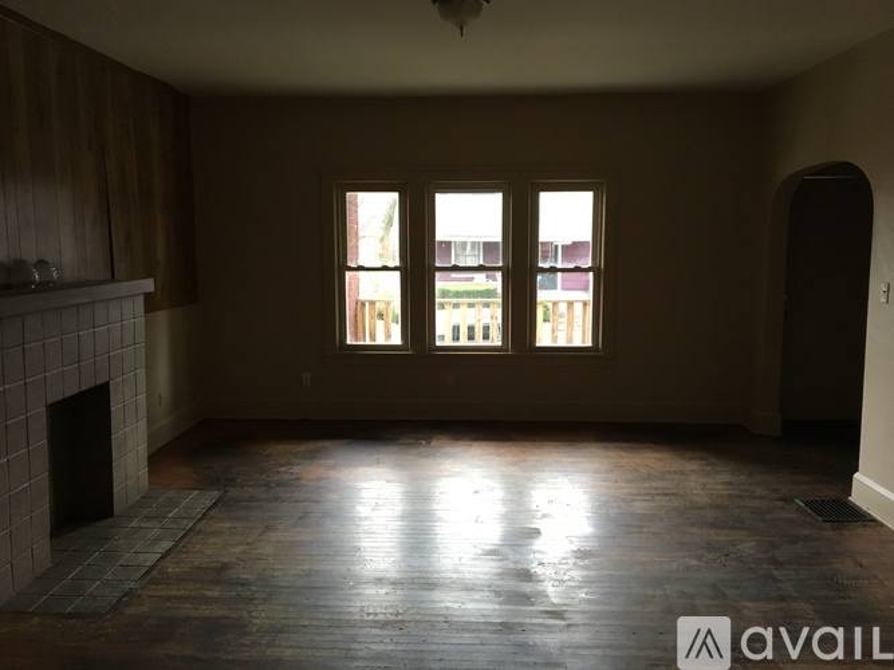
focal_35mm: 29
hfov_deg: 61.7
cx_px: 447
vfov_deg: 48.2
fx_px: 749
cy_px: 335
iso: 100
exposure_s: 1/30
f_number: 2.2
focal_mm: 4.15
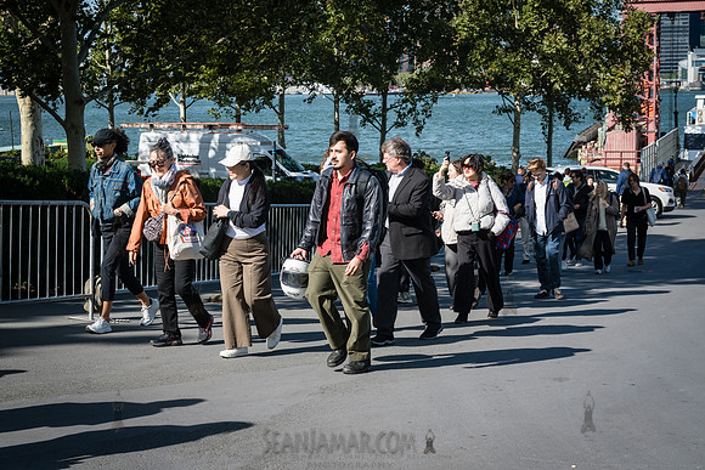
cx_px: 352
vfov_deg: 23.4
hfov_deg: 34.5
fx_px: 1136
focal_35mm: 58
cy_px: 235
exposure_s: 1/500
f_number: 9
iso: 500
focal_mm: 58
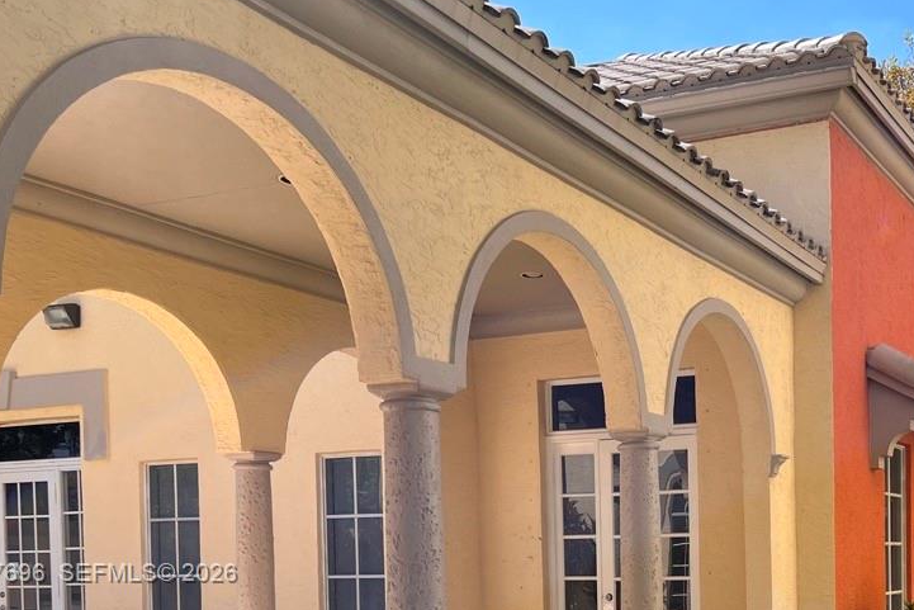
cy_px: 574
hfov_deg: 39.6
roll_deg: +0.4
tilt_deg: -1.8
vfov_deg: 26.9
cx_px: 725
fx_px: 1219
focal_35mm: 48
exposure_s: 1/2083
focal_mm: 5.7
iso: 50
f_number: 1.5
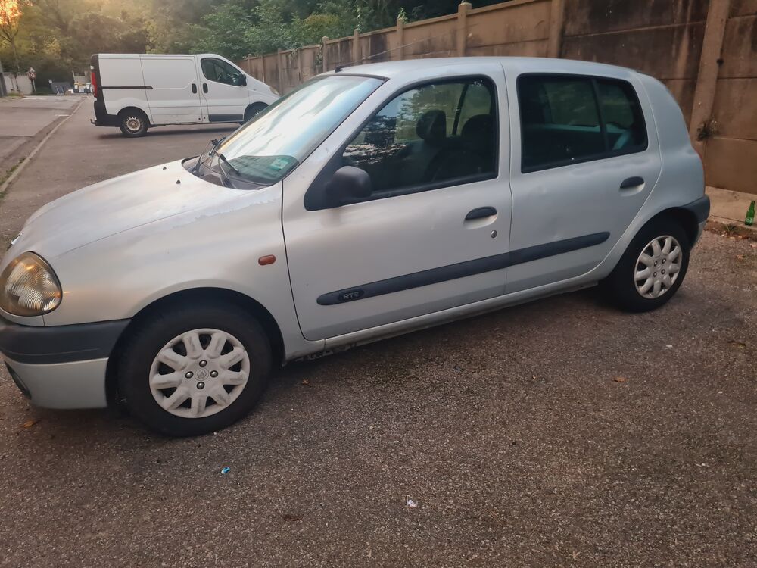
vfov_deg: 53.1
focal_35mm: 26
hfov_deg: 67.3
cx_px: 378
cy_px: 284
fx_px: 569
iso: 250
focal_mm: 5.4
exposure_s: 1/50
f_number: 1.8
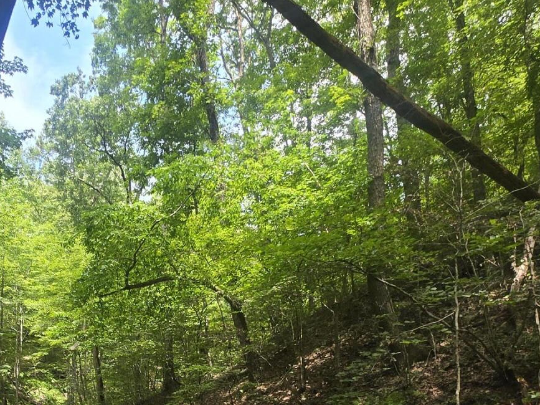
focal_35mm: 30
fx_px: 468
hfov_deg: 57.3
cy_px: 411
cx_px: 143
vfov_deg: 40.6
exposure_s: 1/149
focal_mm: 1.7
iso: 25
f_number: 2.2
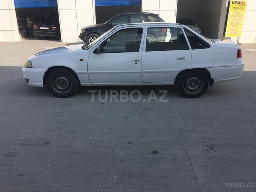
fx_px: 214
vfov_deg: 48.2
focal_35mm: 29
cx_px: 128
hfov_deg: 61.7
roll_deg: -1.3
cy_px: 96
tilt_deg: -19.5
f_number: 2.2
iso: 32
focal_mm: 4.15
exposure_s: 1/1412
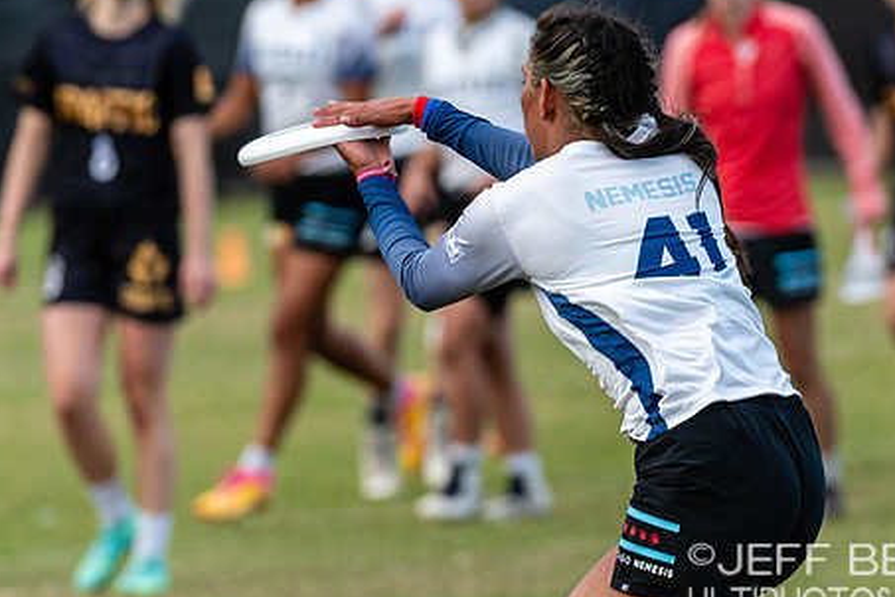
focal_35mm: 832
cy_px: 208
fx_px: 20683
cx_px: 548
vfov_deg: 1.7
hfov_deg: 2.5
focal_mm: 310
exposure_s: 1/1000
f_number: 4
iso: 400
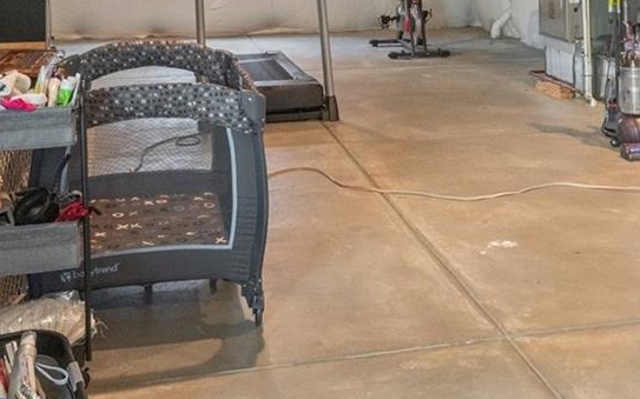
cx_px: 382
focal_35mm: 51
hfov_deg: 39.4
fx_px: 889
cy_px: -84
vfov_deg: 23.1
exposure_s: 1/13
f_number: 8
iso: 1600
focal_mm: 17
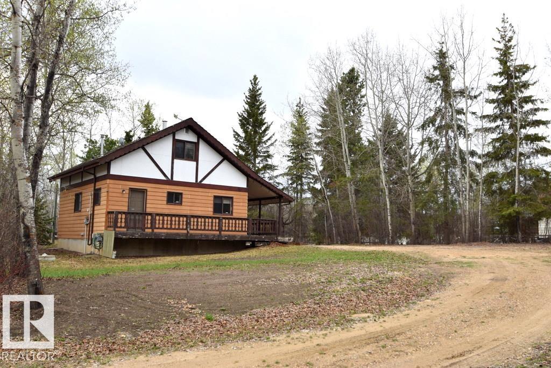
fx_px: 459
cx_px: 276
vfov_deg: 43.6
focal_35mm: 30
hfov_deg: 61.9
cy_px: 184
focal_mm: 20
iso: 100
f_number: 8
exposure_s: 1/200
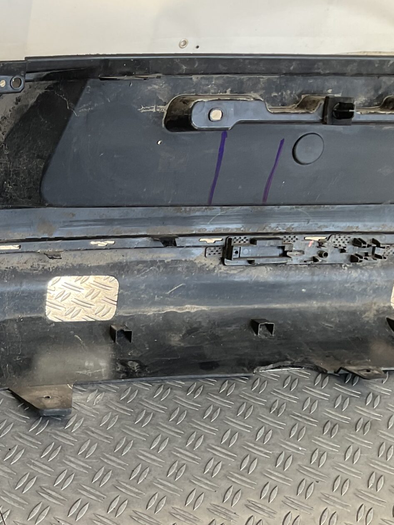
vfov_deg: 32.5
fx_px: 895
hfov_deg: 22.4
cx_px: -107
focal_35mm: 59
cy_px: 333
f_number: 1.8
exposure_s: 1/120
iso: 32
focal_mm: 3
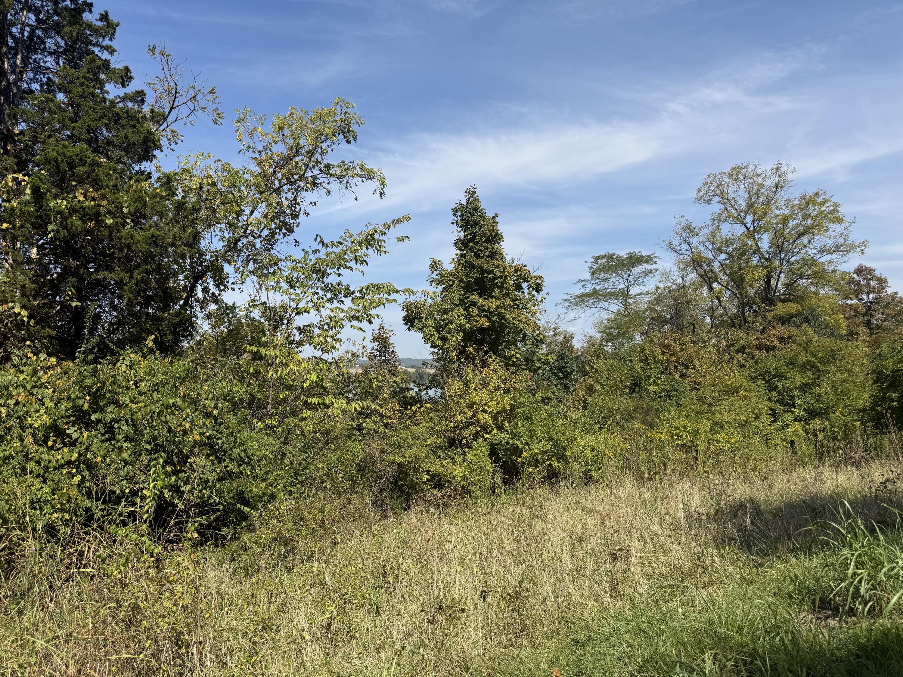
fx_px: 626
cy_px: 338
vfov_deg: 56.8
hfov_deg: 71.6
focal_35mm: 24
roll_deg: +0.3
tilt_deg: +3.0
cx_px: 452
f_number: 1.78
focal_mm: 6.76
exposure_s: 1/4975
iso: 80
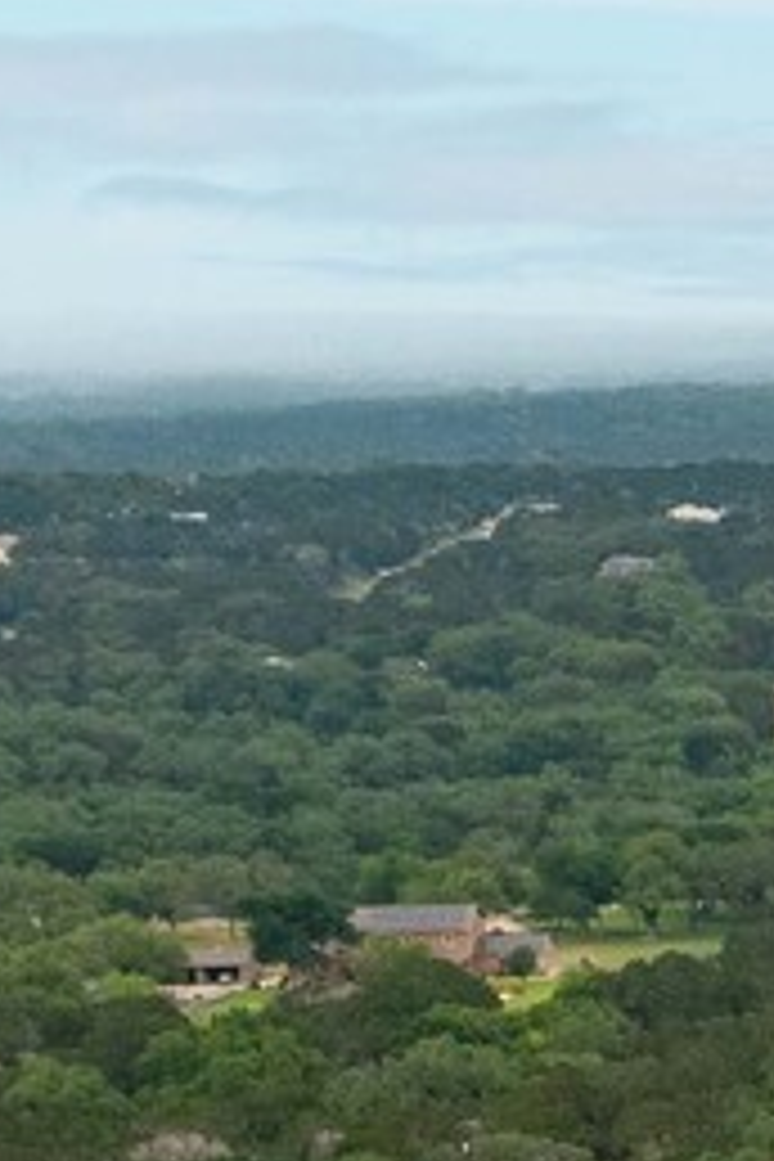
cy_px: 1971
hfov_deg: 9.4
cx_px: 1415
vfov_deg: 13.6
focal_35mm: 138
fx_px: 4450
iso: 110
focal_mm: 8.38
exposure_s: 1/1000
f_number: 2.8
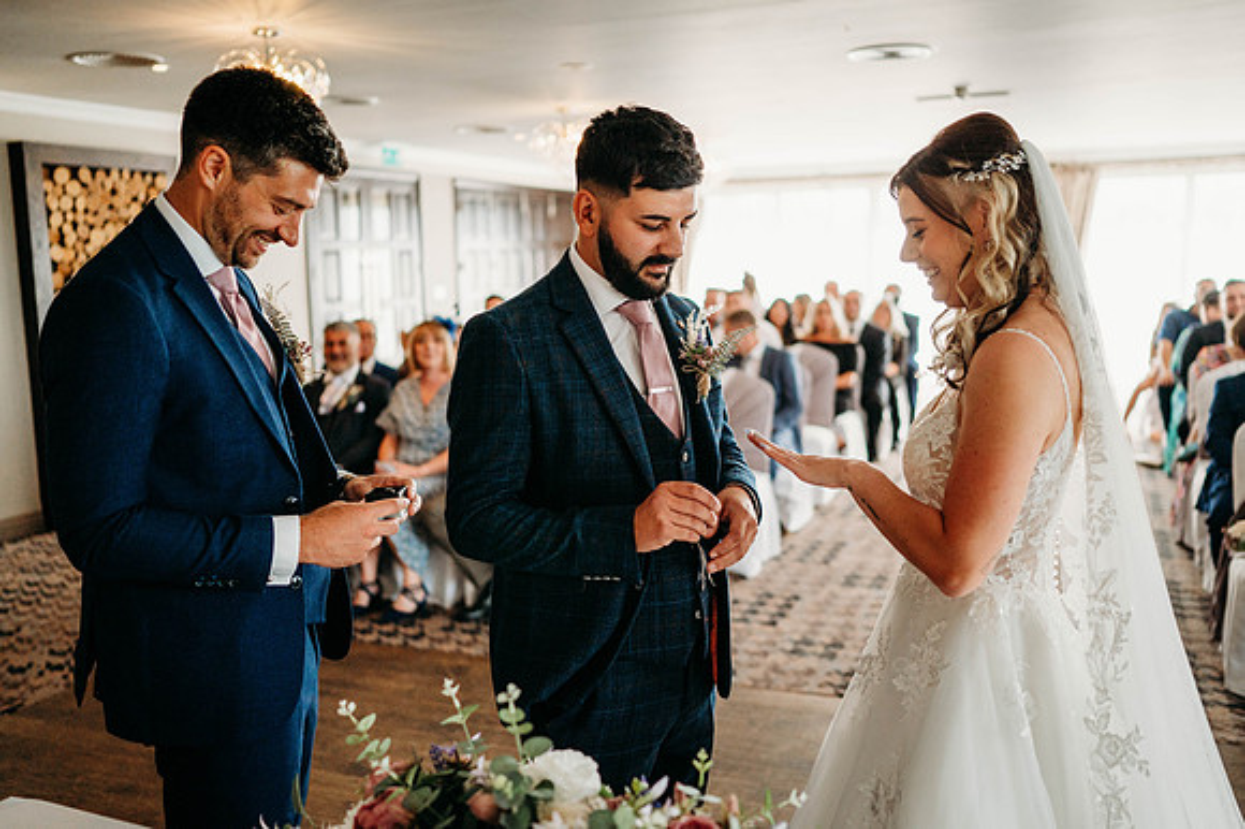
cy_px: 414
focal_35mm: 35
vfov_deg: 37.8
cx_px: 622
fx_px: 1210
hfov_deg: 54.5
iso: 400
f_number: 1.8
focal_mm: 35
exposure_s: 1/1000
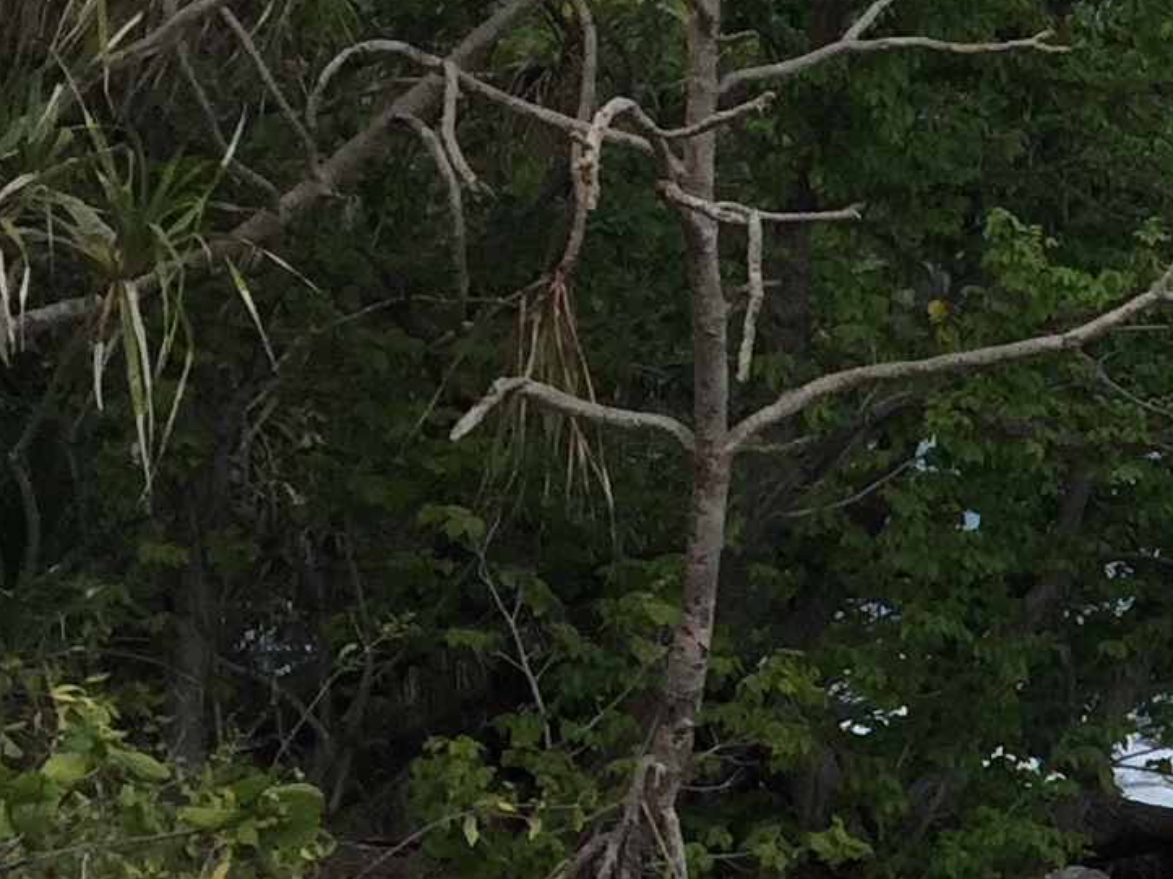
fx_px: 4438
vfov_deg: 11.2
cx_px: 2408
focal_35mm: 131
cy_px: 949
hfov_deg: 12.9
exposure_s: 1/2198
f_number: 2.2
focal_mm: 4.15
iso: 32
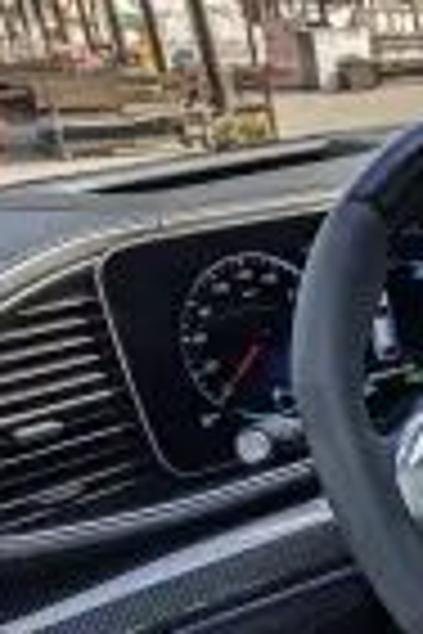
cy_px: 603
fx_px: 1075
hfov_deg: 18.7
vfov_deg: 31.0
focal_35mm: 61
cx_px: 693
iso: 100
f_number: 1.6
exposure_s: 1/100
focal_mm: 6.55
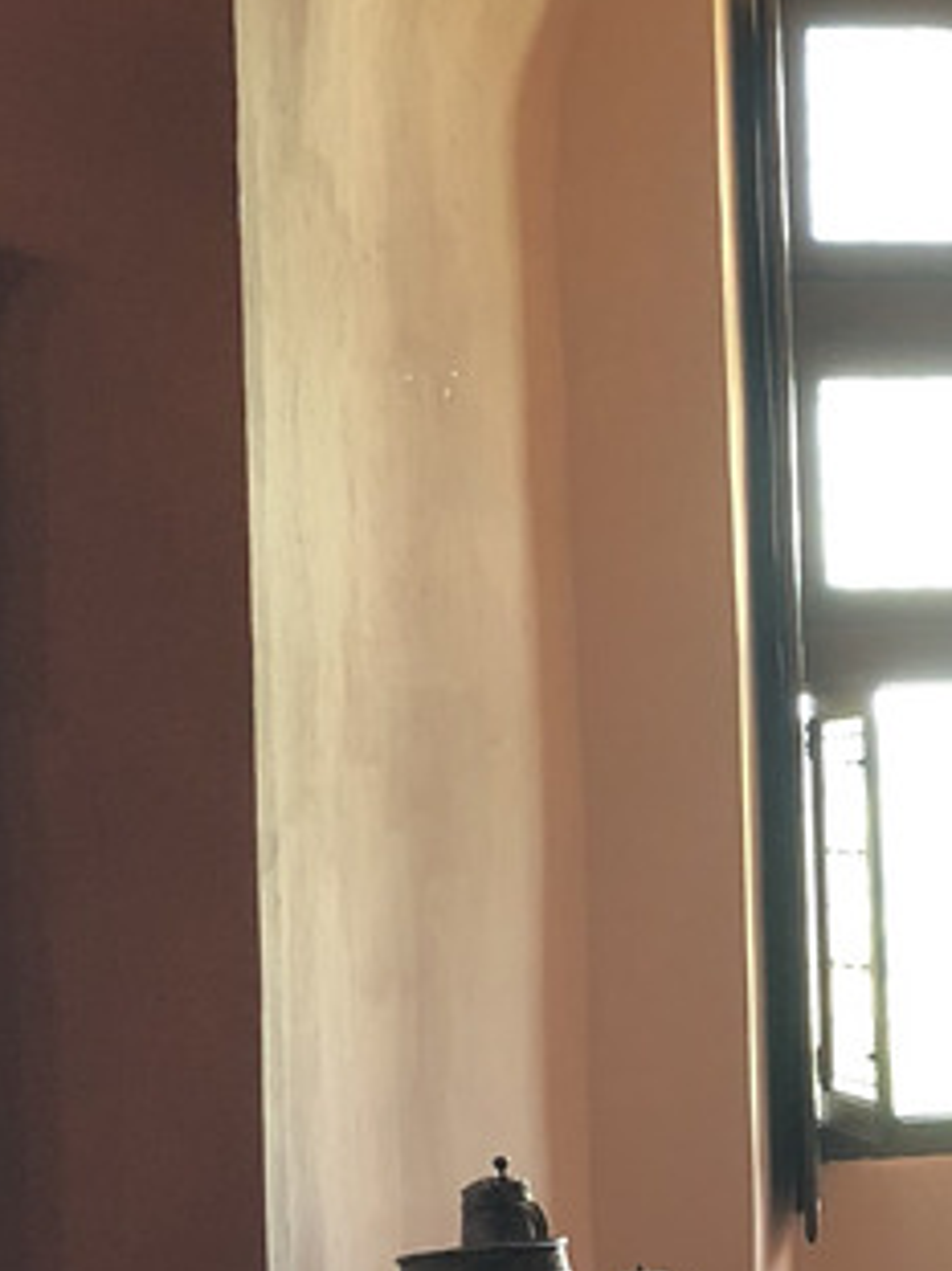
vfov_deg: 18.1
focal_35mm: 108
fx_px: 3963
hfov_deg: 13.3
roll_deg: +2.2
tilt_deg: +0.0
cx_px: 1140
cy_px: 903
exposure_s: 1/17
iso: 40
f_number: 1.8
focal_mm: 4
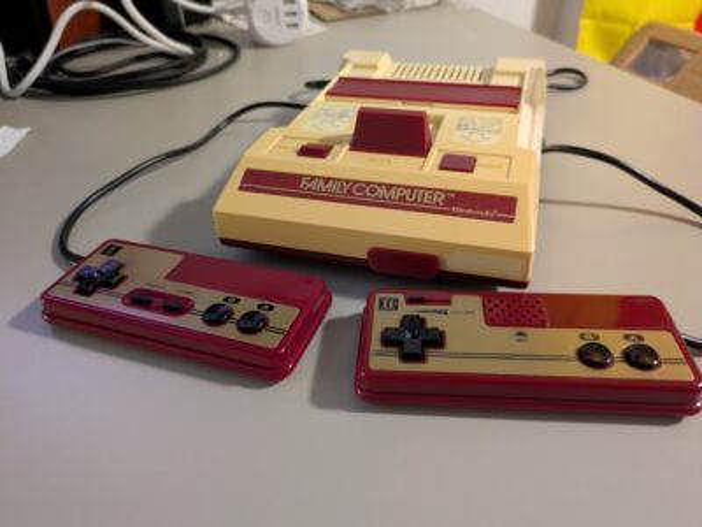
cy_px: 264
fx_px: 507
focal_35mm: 25
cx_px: 351
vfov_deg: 54.9
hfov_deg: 69.4
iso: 664
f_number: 1.89
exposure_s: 1/24
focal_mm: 5.43
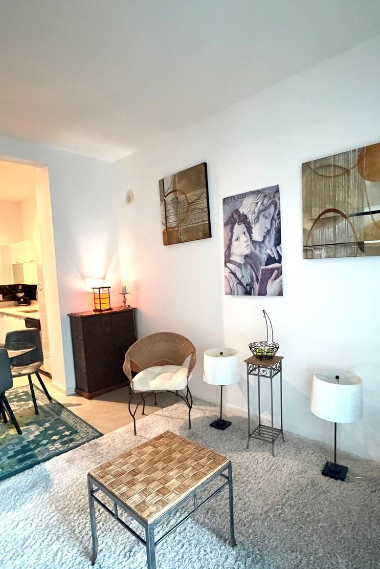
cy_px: 291
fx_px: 317
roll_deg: +2.7
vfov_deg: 84.0
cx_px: 232
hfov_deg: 61.3
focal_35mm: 20
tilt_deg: -4.6
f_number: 2.2
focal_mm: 2.22
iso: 1000
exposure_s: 1/60
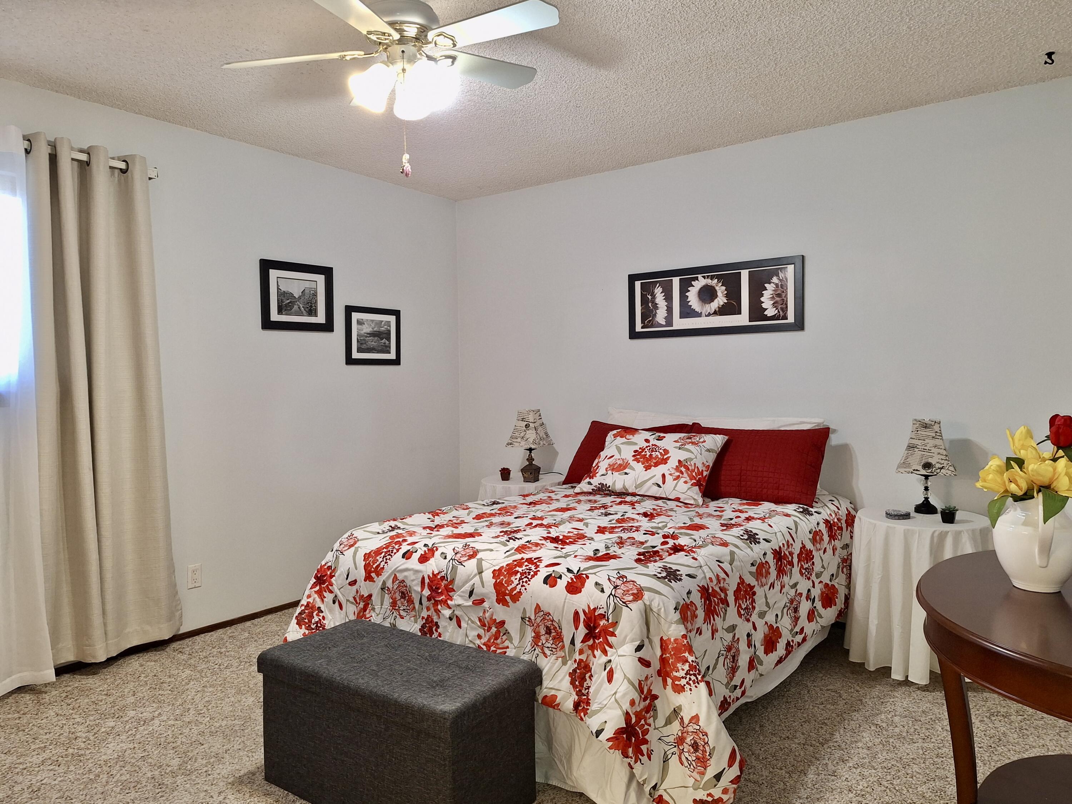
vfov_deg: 58.9
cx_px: 536
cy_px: 402
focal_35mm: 23
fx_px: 712
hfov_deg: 73.9
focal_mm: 5.54
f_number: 1.8
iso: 160
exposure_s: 1/40
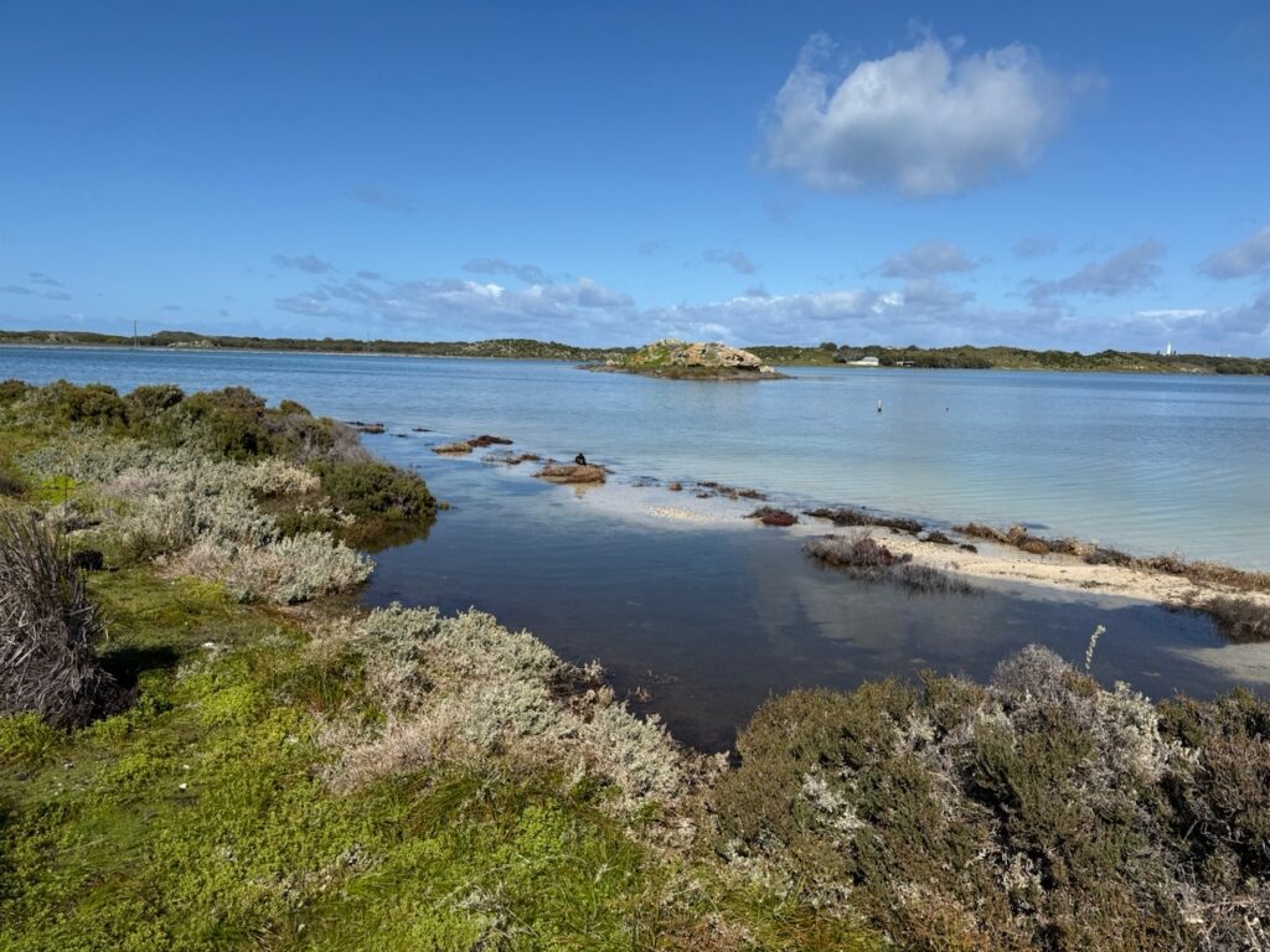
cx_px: 635
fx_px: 881
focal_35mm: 24
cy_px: 476
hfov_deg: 71.6
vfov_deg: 56.8
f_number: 1.78
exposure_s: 1/6711
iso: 80
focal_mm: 6.76
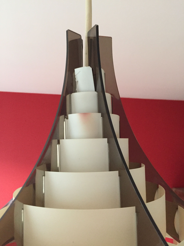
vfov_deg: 61.7
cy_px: 123
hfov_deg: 48.2
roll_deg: -0.3
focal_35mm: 29
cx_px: 92
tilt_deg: +8.3
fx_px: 206
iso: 250
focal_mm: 4.15
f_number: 2.2
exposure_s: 1/17
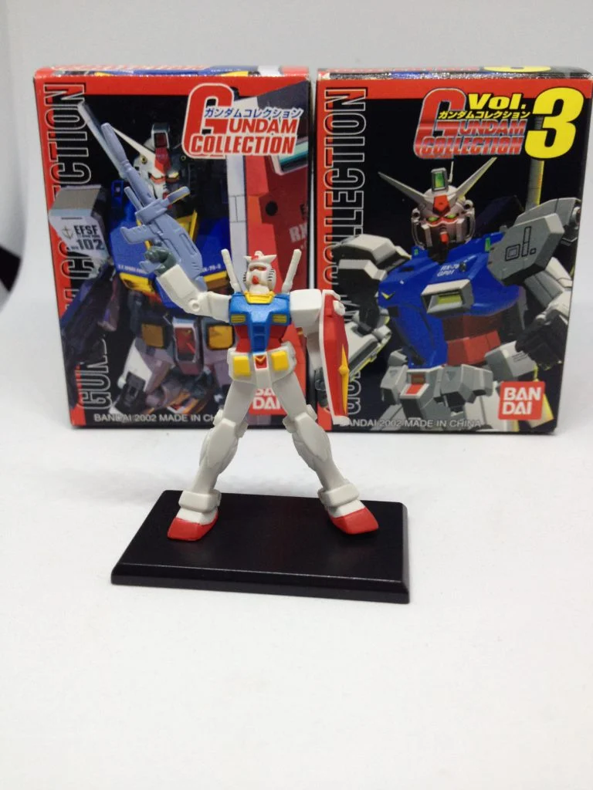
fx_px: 799
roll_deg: +1.4
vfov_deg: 52.6
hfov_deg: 40.7
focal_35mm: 35
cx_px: 296
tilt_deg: -22.1
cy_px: 395
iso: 80
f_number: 2.4
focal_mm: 4.28
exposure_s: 1/120
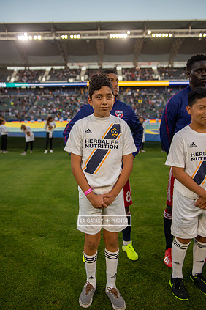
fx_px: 283
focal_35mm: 33
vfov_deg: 57.2
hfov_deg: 40.0
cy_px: 163
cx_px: 104
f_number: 2.8
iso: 400
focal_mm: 31
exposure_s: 1/640
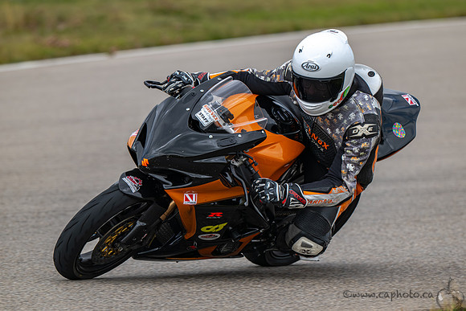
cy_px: 176
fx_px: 6610
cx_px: 264
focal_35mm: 511
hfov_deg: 4.0
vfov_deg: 2.7
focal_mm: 450
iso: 320
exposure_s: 1/1250
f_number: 6
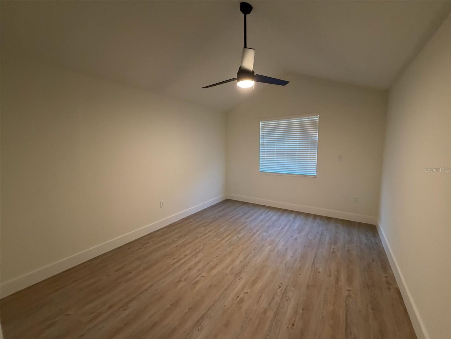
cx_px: 226
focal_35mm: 14
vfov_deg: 85.7
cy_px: 170
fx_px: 182
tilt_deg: -7.9
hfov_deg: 102.1
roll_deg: +1.1
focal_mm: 2.22
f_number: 2.2
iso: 320
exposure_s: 1/60
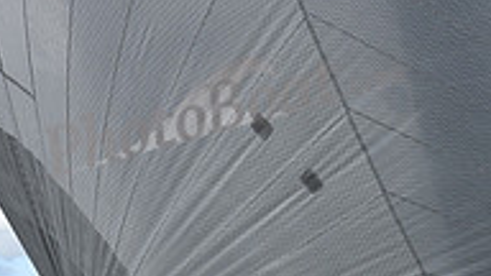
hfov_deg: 9.6
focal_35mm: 222
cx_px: 540
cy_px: 443
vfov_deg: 5.4
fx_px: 2890
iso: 250
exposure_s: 1/800
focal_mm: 70
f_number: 8
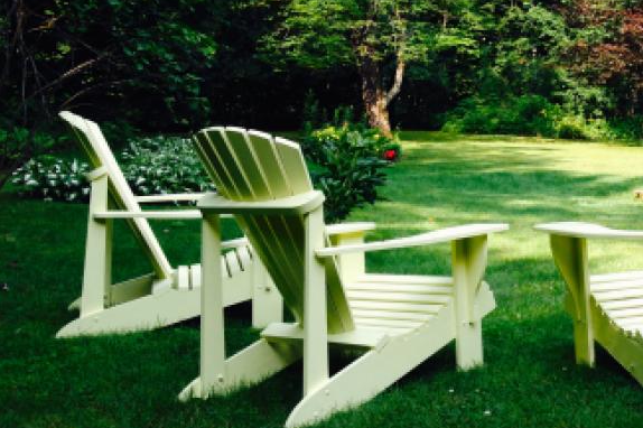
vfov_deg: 20.9
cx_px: 555
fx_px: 1160
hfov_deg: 29.9
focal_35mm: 65
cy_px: 159
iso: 50
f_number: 2.4
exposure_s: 1/329
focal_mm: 4.28
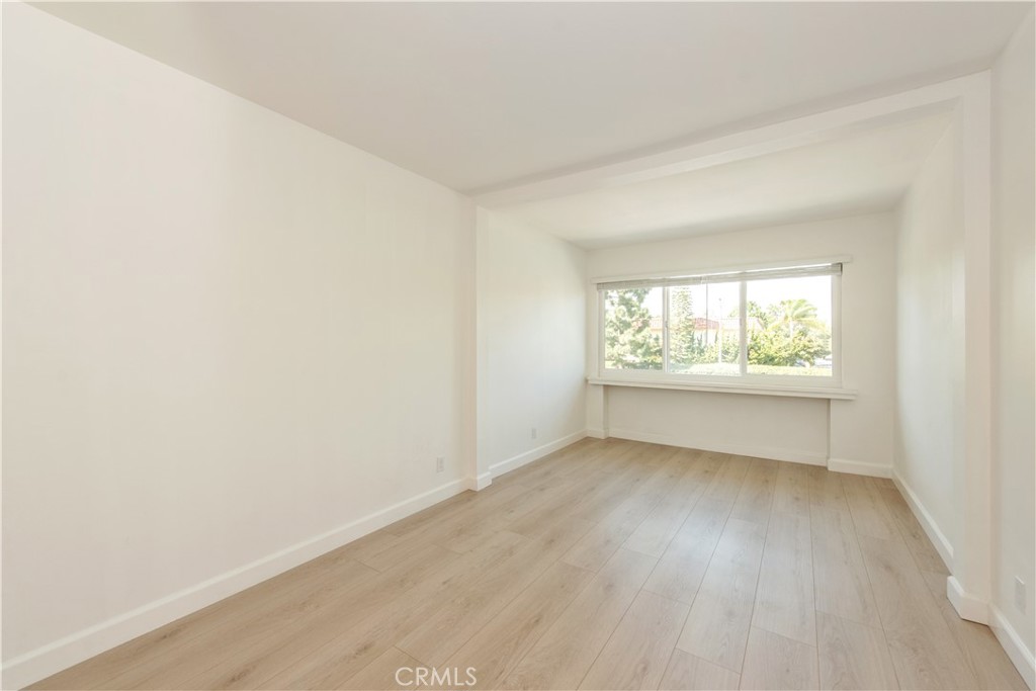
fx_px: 403
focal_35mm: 14
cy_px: 346
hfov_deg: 104.2
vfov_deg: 81.2
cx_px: 518
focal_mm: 14
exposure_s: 1/125
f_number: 5.6
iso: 400
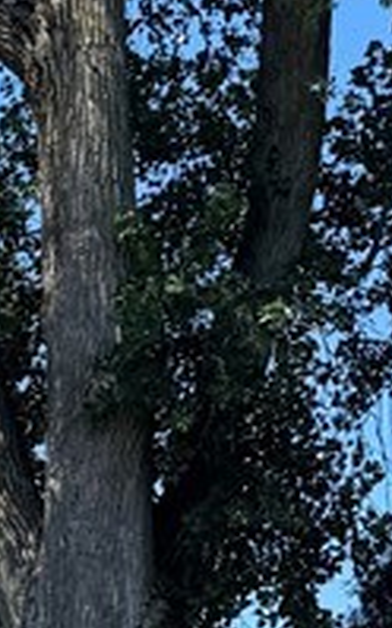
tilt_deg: -1.6
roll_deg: -1.3
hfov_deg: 8.7
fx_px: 2244
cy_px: 1086
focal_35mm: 131
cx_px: -661
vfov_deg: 14.3
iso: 80
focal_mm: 6.76
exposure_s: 1/4608
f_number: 1.78
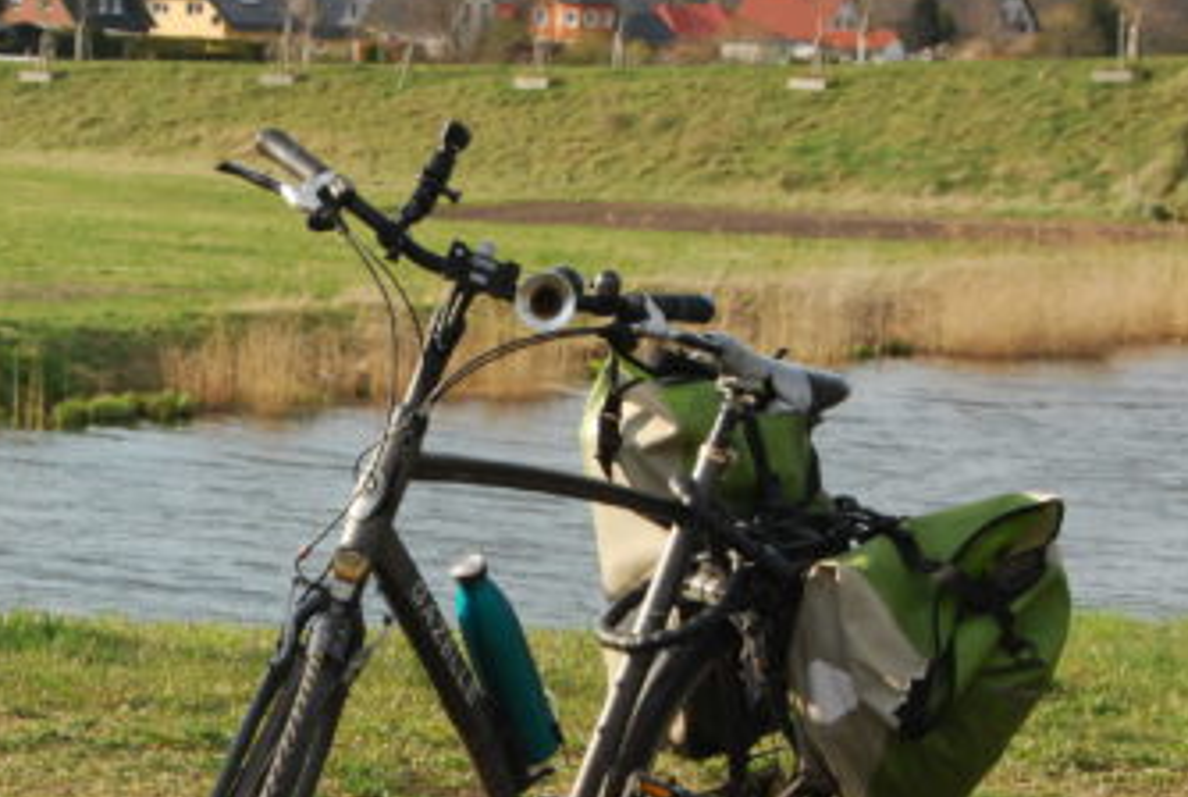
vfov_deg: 9.1
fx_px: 5025
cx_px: 249
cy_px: 496
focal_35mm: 152
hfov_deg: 13.4
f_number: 11
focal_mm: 50
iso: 800
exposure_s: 1/500
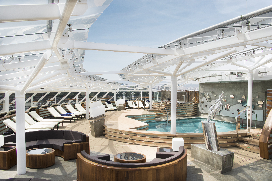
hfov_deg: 73.7
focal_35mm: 24
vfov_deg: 53.2
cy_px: 90
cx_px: 136
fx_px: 181
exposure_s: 1/200
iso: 200
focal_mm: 24
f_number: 11
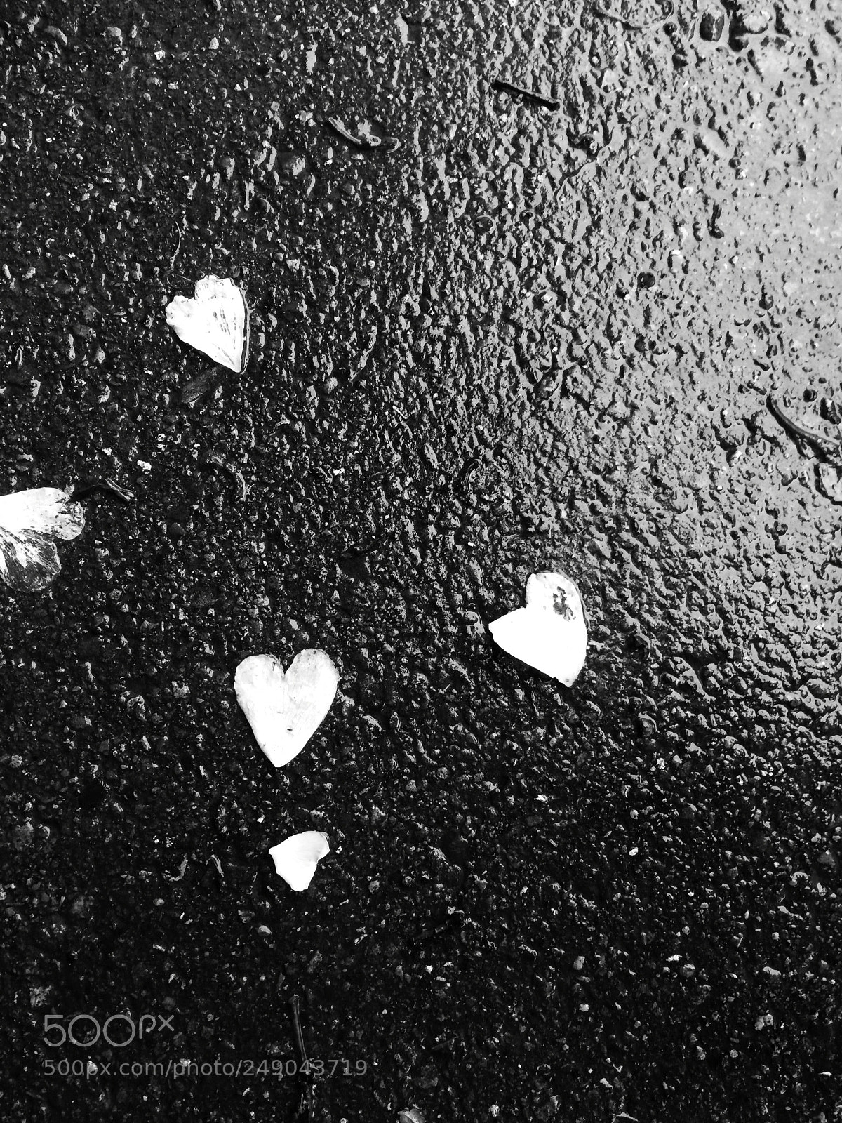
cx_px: 421
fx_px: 941
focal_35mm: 29
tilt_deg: -81.4
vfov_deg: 61.7
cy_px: 562
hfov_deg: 48.2
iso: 125
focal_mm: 4.15
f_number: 2.2
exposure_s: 1/33
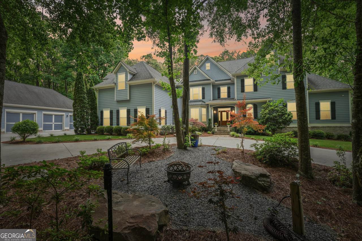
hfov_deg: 104.3
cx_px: 181
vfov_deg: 81.2
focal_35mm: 14
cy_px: 120
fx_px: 141
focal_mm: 14
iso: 100
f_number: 8
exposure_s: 1/30
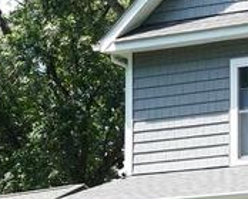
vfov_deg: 7.1
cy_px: 196
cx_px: 594
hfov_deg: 8.2
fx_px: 1596
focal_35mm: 217
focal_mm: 10.36
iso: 125
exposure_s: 1/500
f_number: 2.9
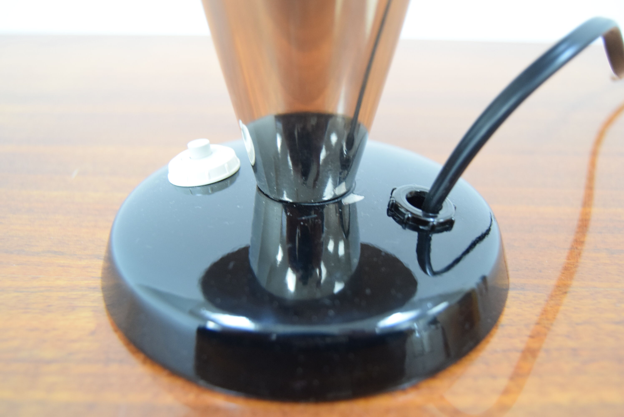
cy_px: 208
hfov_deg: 53.1
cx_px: 312
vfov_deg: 36.9
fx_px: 624
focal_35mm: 36
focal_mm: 24
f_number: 3.8
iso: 1600
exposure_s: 1/25
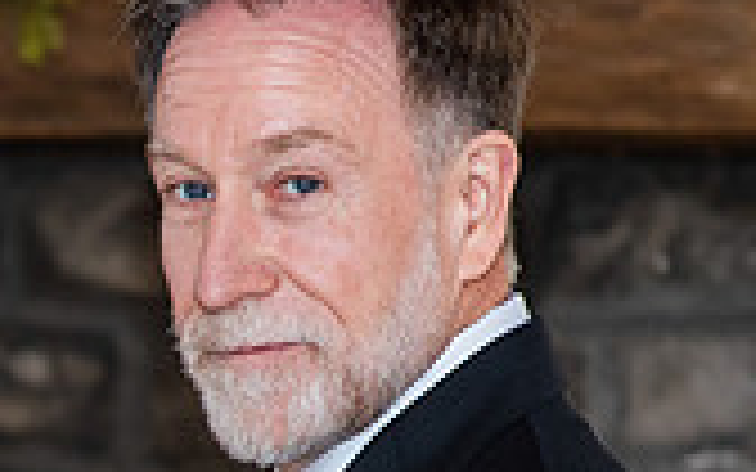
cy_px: 847
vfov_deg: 4.3
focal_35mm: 299
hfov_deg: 6.9
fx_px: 6160
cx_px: -315
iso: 640
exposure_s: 1/125
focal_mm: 85
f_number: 3.2
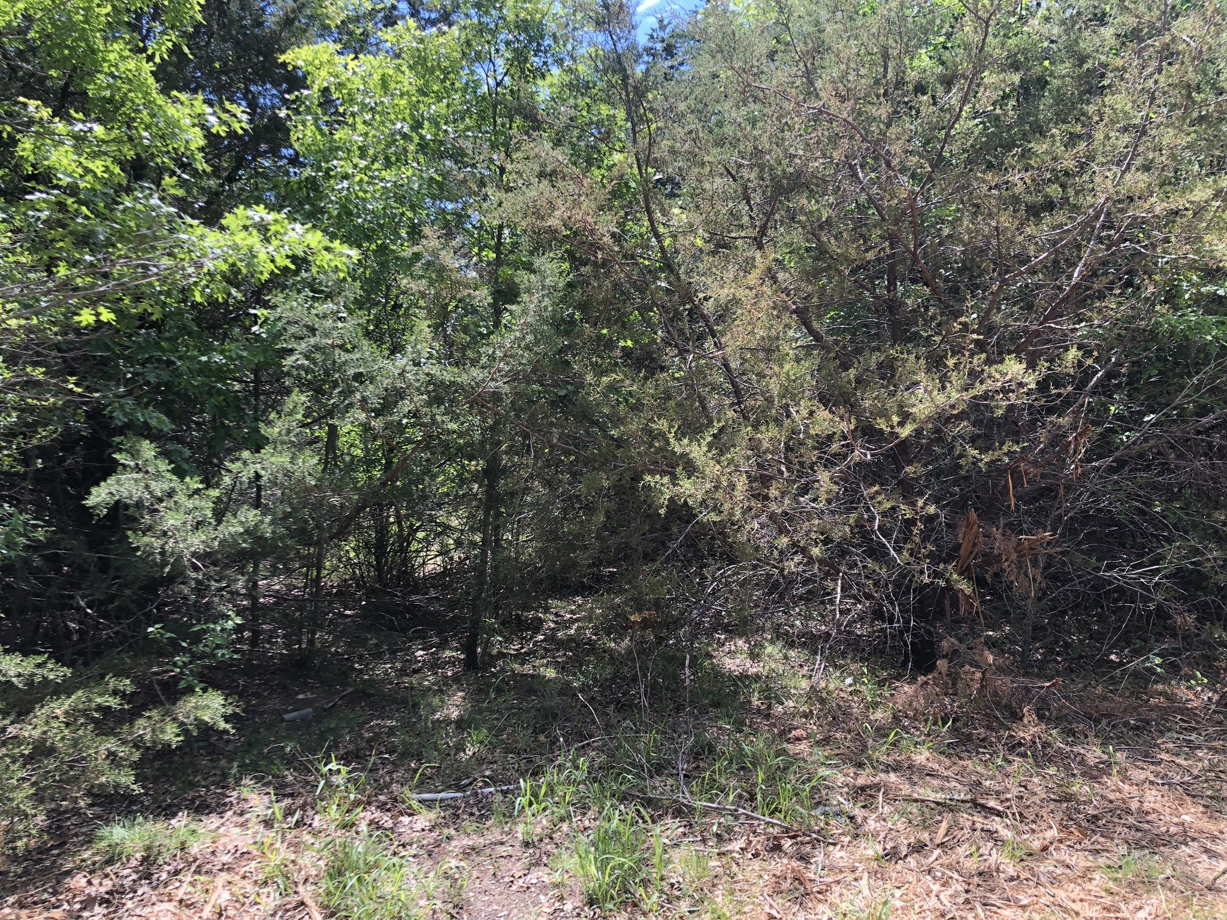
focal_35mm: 28
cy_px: 460
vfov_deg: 49.7
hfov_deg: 63.4
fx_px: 992
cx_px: 614
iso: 20
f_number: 1.8
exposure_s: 1/274
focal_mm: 4
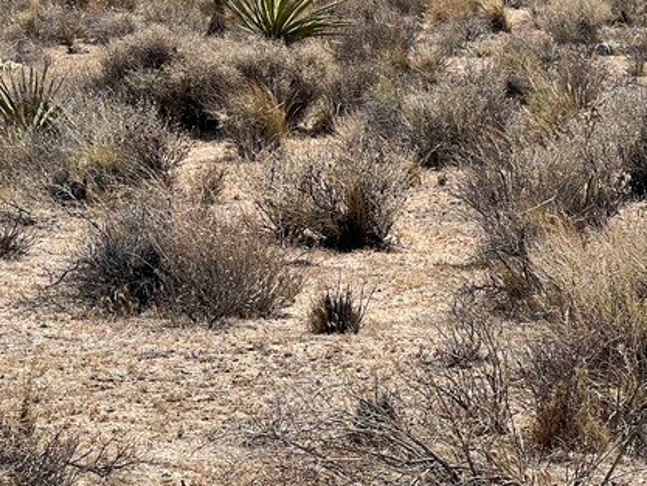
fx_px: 3534
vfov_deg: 7.8
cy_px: 81
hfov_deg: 10.5
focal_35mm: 189
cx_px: 394
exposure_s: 1/1004
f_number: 2.8
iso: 32
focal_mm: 9
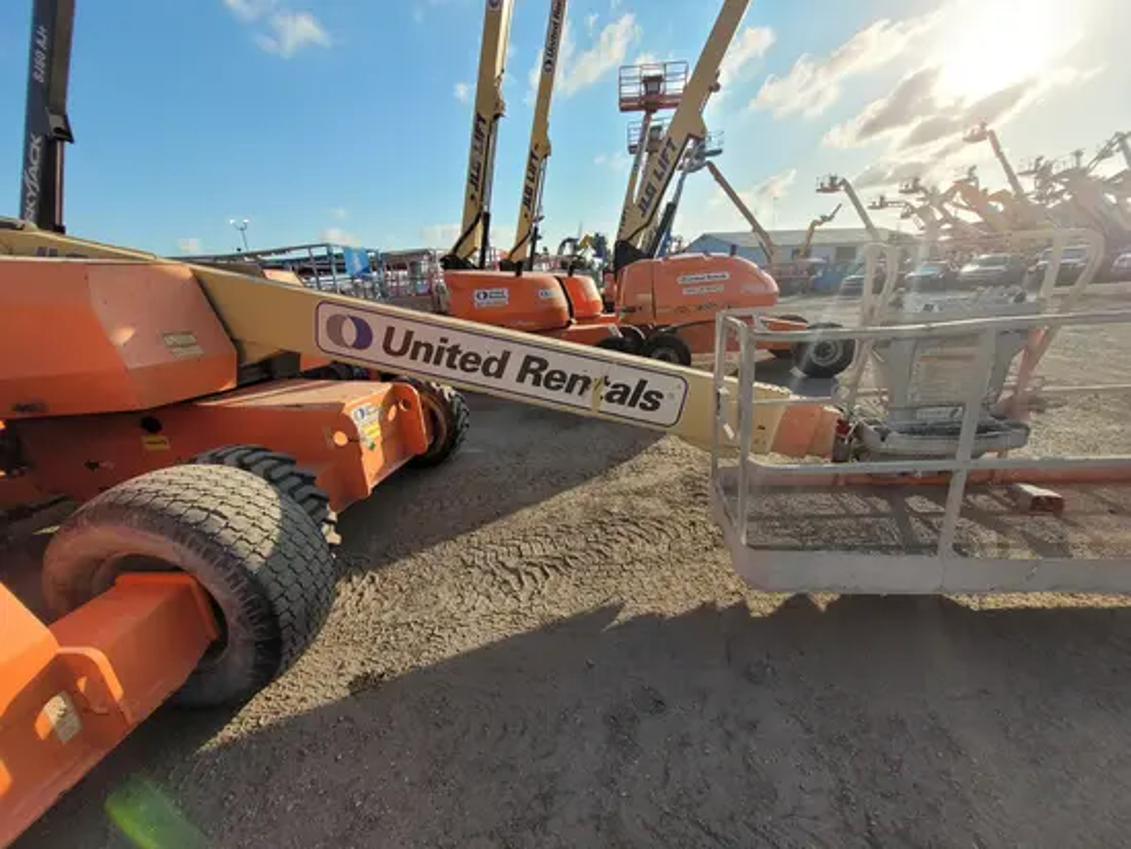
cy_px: 424
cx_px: 566
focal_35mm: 13
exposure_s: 1/1176
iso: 40
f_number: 2.2
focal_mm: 1.74
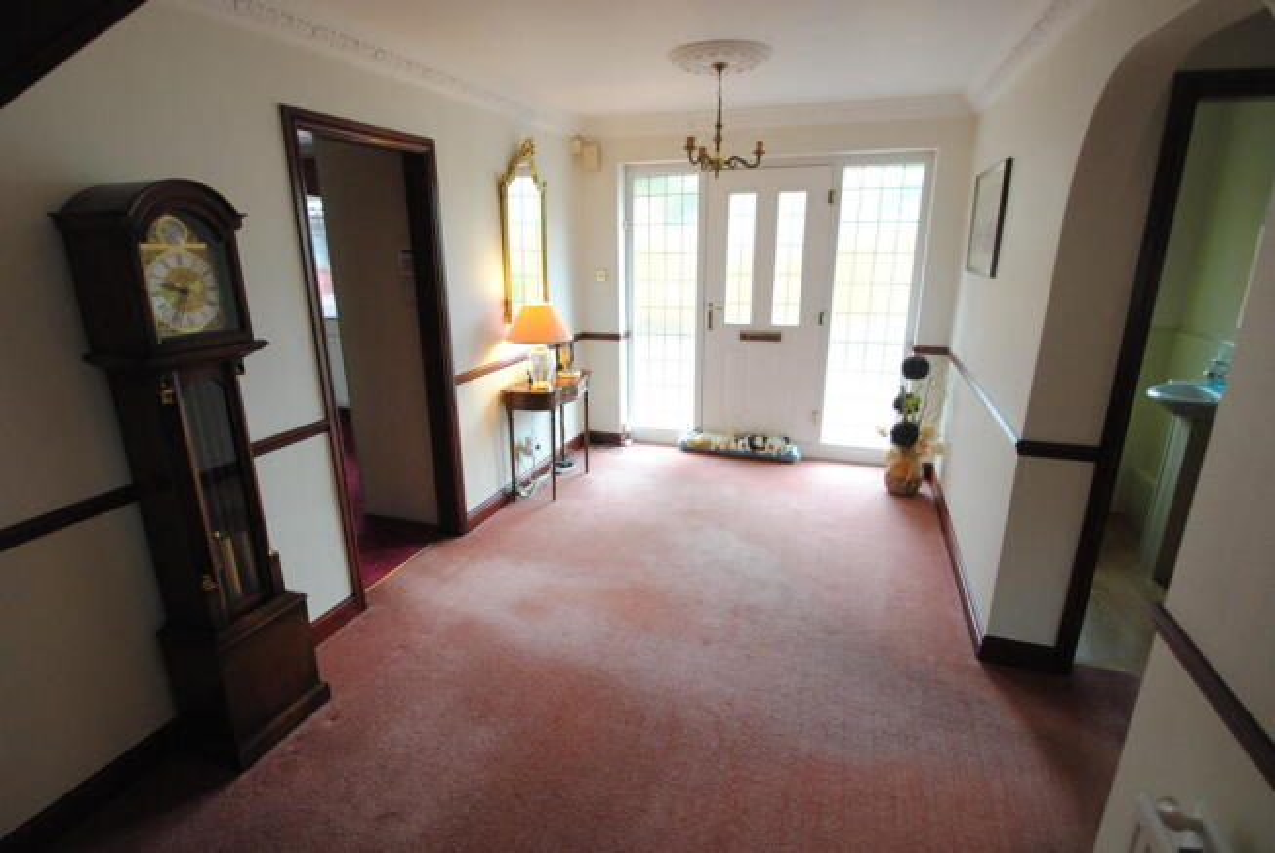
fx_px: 612
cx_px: 638
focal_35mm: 17
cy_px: 426
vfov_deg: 69.8
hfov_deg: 92.4
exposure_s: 1/30
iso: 900
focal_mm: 11.5
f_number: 3.5
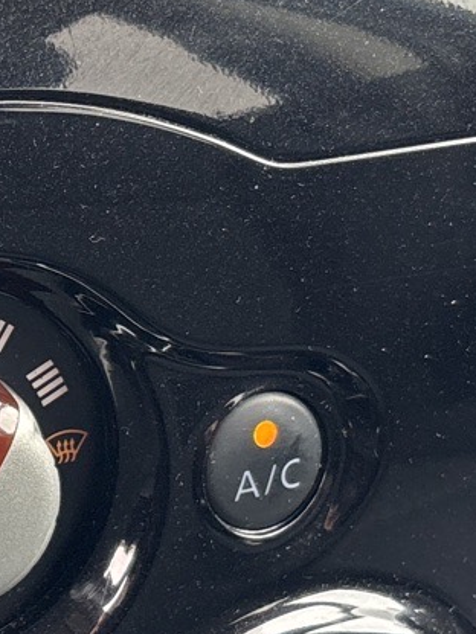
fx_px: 2200
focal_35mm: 120
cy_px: 253
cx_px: -224
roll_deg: -2.7
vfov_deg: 16.4
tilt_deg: -28.0
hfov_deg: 11.8
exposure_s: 1/67
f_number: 1.6
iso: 125
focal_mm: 5.96
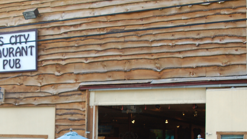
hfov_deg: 28.0
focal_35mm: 75
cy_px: 118
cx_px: 77
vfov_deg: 16.0
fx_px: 491
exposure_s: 1/125
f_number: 5.6
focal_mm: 28
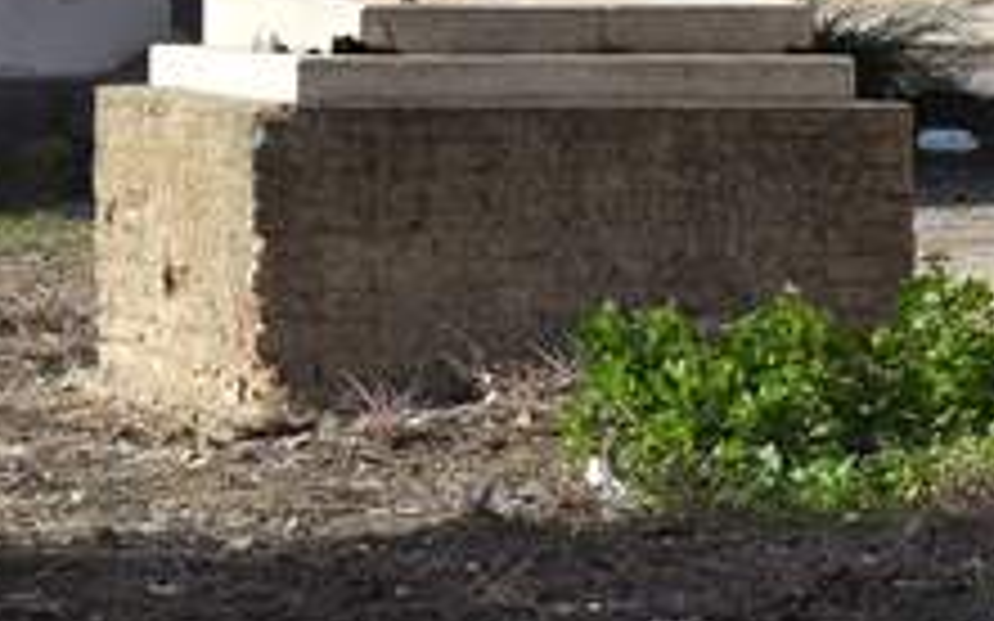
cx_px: 1869
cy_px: 220
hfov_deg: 4.6
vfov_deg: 2.9
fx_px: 12343
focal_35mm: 456
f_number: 9
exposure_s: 1/320
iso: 100
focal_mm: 55
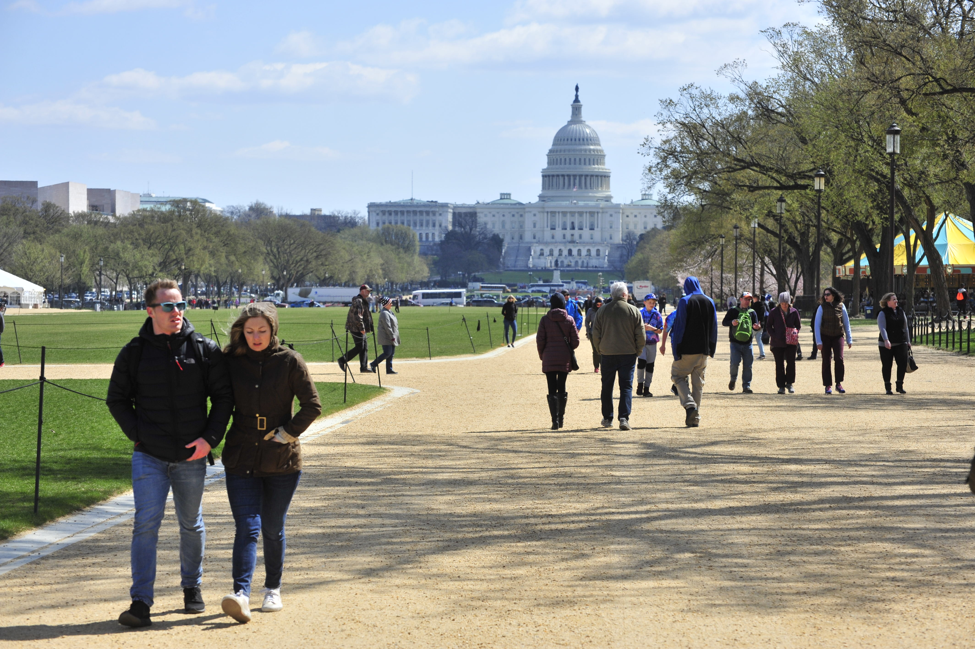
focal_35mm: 100
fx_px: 2707
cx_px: 488
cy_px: 324
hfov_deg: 20.4
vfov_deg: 13.7
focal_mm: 100
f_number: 7.1
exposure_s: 1/2000
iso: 640
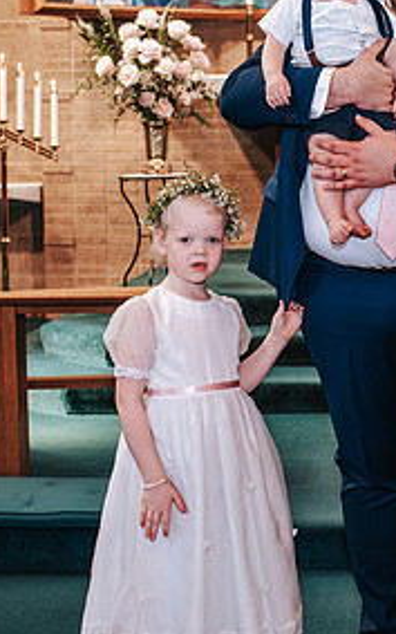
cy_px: 262
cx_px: 357
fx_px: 1467
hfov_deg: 15.2
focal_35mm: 85
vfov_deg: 24.3
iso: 1000
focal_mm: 35
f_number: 3.2
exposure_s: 1/125
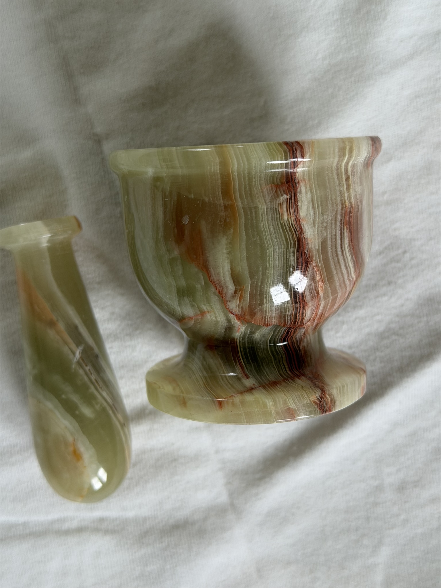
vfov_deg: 39.7
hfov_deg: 30.3
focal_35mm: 48
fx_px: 815
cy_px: 294
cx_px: 220
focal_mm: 6.76
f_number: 1.78
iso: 50
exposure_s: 1/121
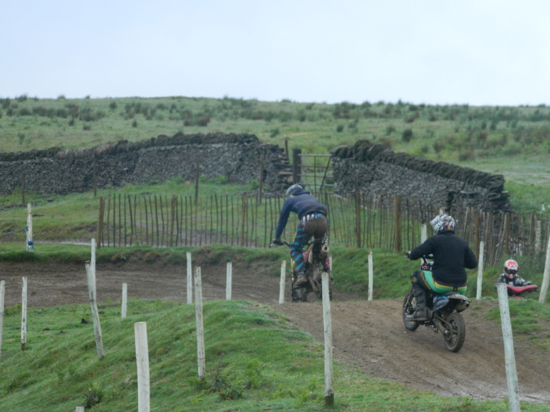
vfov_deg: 5.3
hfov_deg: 7.1
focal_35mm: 278
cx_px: 275
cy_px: 206
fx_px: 4417
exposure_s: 1/500
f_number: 5.6
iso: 220
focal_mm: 50
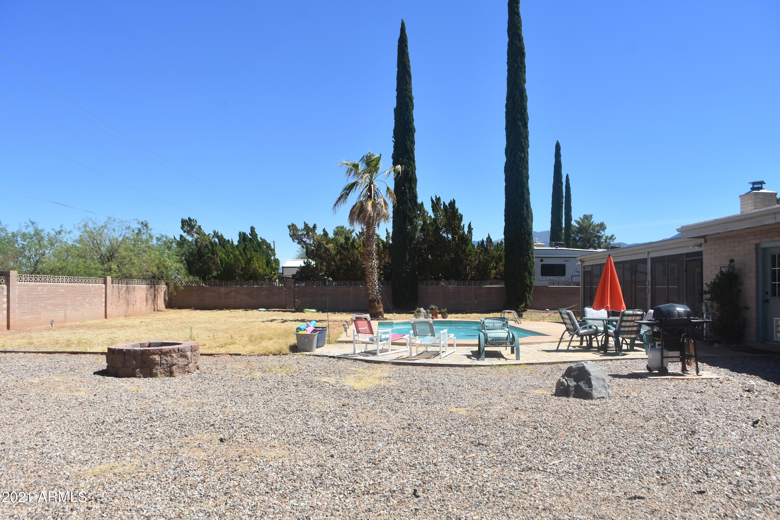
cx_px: 390
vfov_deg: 47.9
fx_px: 585
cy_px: 260
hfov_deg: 67.4
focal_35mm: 27
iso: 180
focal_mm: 18
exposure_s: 1/500
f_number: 8
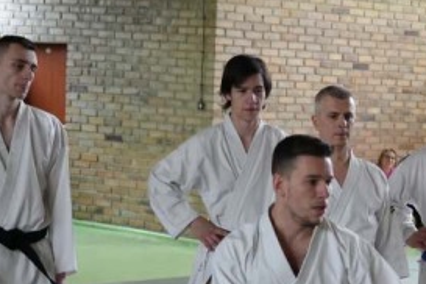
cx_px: 396
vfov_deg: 11.3
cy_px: 288
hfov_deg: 16.8
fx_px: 1420
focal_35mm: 120
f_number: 4
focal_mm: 41
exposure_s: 1/160
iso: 4000
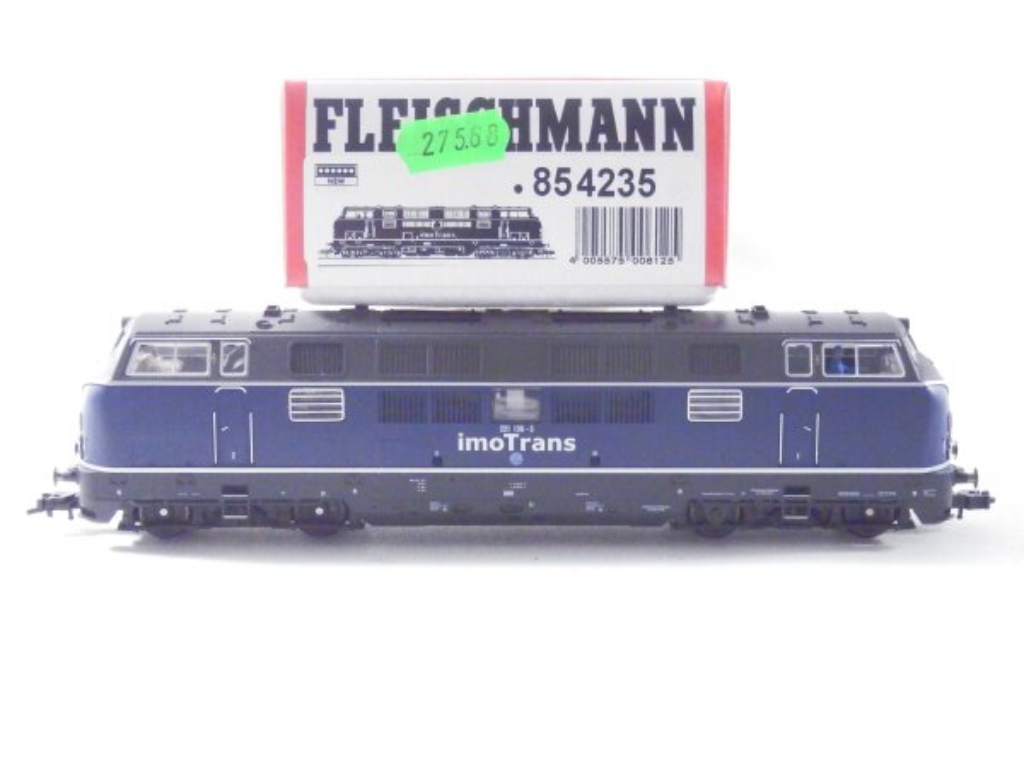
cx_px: 512
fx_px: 1952
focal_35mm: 66
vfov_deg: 22.3
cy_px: 384
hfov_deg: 29.4
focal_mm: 11.9
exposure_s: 1/160
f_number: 4.4
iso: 3200
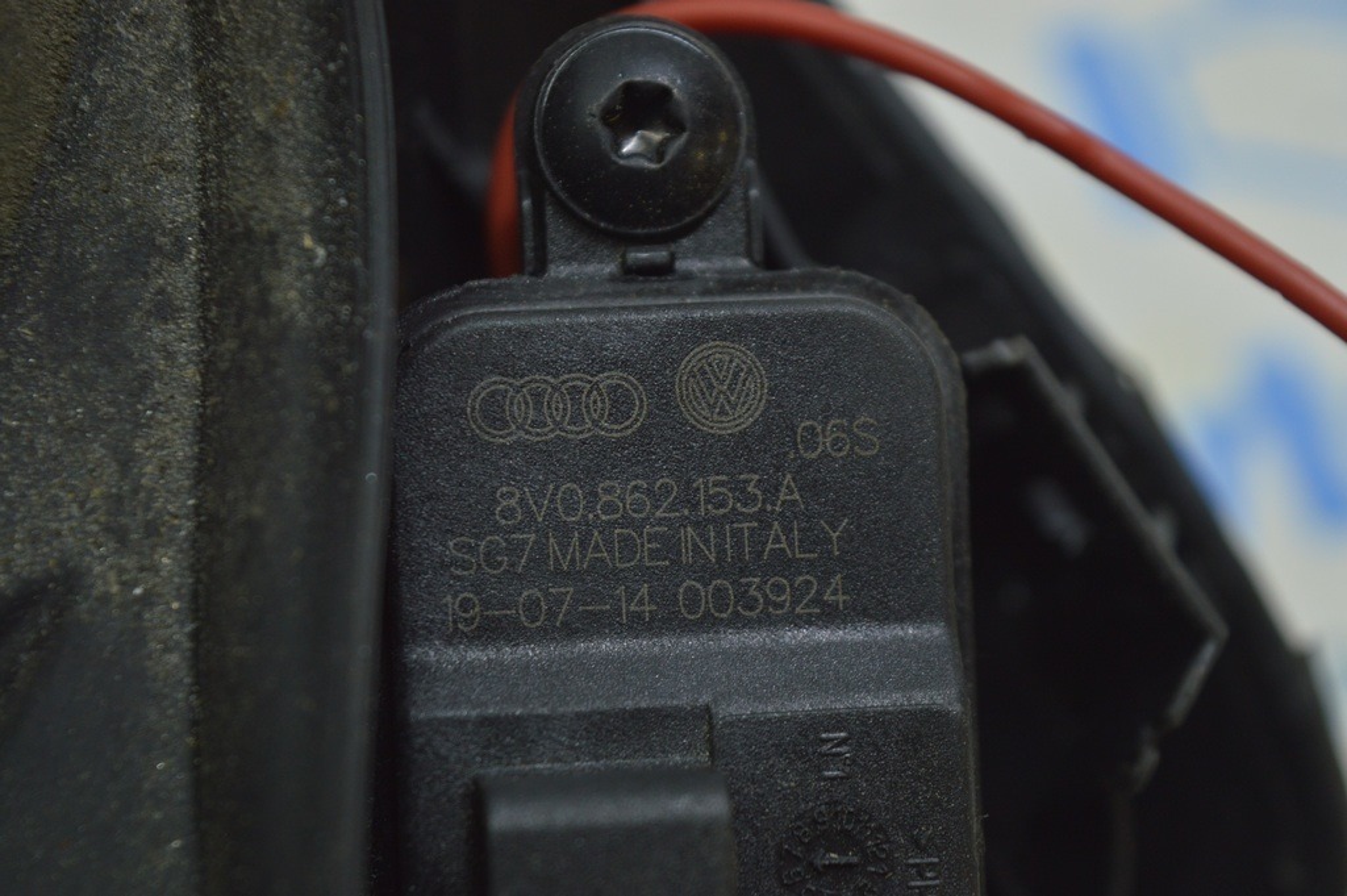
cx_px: 674
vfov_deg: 16.5
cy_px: 448
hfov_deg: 24.6
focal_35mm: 82
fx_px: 3084
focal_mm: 55
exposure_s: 1/40
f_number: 5.6
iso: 400
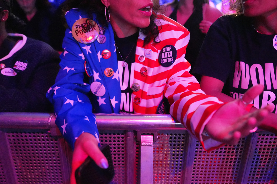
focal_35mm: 32
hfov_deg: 58.7
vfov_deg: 41.1
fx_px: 246
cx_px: 138
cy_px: 92
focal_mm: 32
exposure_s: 1/250
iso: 8000
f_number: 2.8
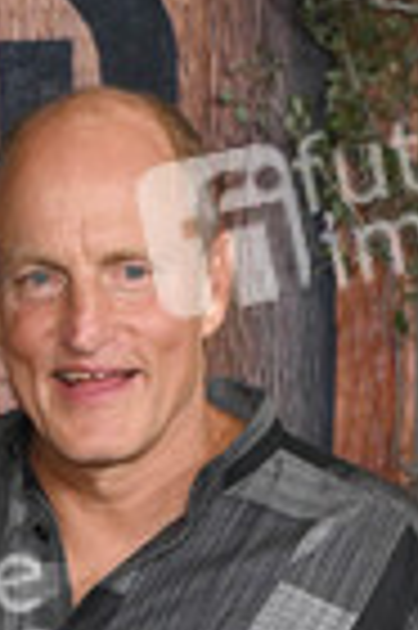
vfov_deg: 18.5
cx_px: -40
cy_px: 886
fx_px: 1746
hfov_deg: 13.4
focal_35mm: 100
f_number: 6.3
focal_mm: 35
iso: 1000
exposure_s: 1/250
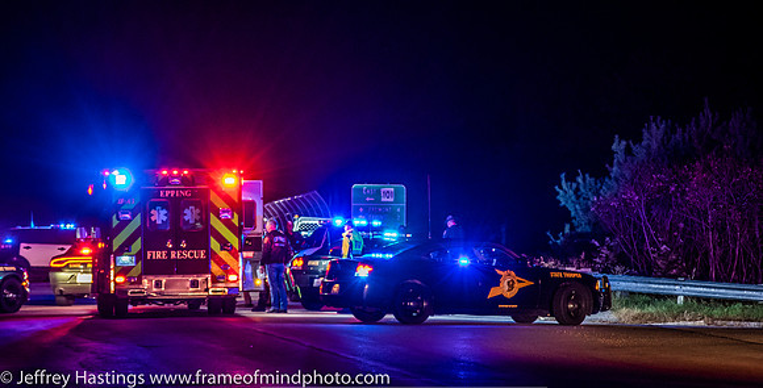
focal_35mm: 199
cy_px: 208
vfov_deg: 5.6
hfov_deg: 11.1
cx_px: 370
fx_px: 3937
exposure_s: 1/25
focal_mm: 116
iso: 2000
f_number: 4.5
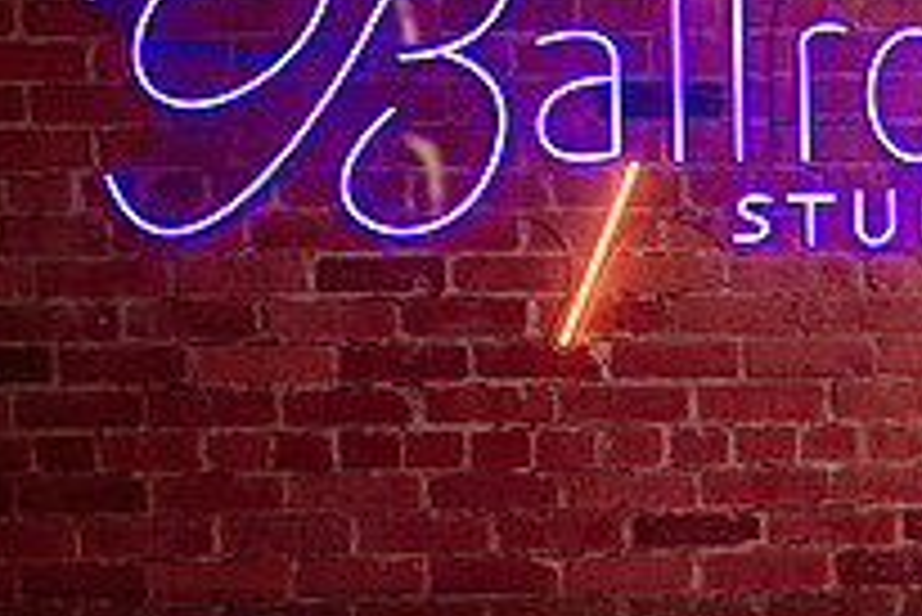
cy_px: 124
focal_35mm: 102
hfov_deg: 18.4
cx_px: 1255
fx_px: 2614
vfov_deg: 13.4
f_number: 3.2
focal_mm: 35
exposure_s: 1/200
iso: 500
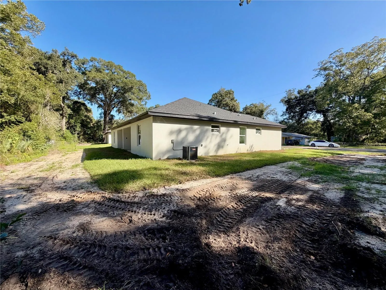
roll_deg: -0.2
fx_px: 156
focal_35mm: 14
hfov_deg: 102.1
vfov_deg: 85.7
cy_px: 145
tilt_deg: -2.4
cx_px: 193
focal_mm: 2.22
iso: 40
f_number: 2.2
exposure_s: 1/770
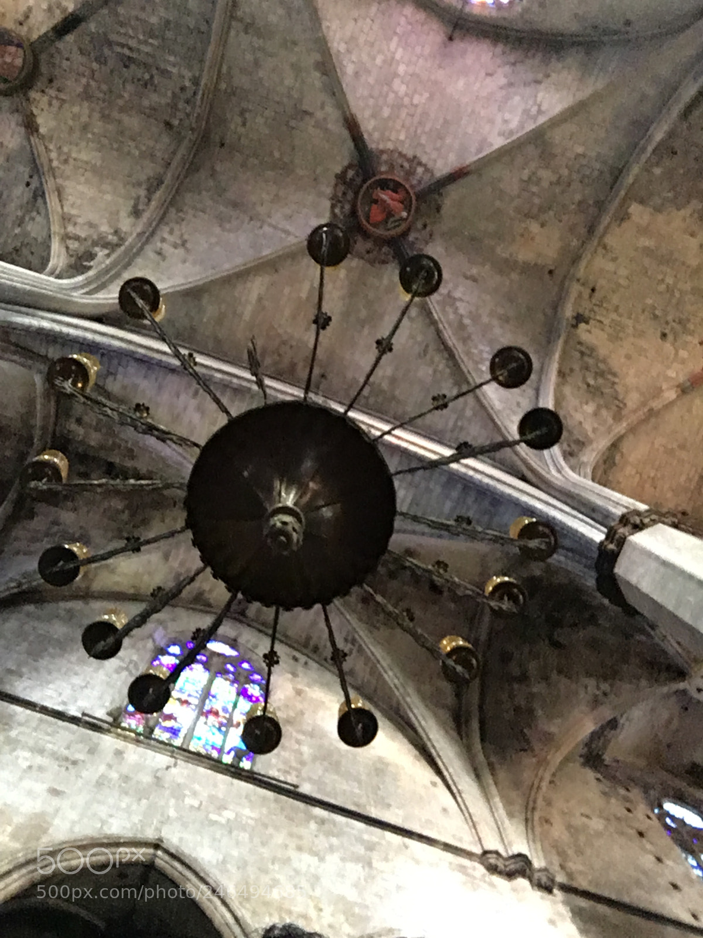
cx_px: 352
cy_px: 469
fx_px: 839
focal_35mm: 31
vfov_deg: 58.4
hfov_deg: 45.4
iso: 640
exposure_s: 1/17
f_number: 2.2
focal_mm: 2.65
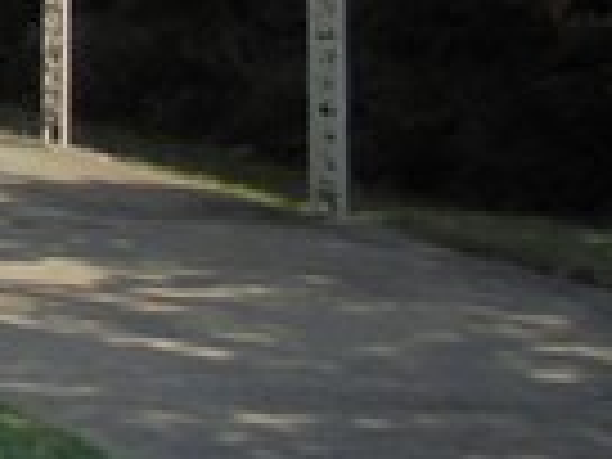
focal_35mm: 196
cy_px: -369
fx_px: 3465
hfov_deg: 8.0
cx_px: -1494
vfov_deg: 7.4
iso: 100
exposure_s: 1/125
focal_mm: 4.6
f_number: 11.5
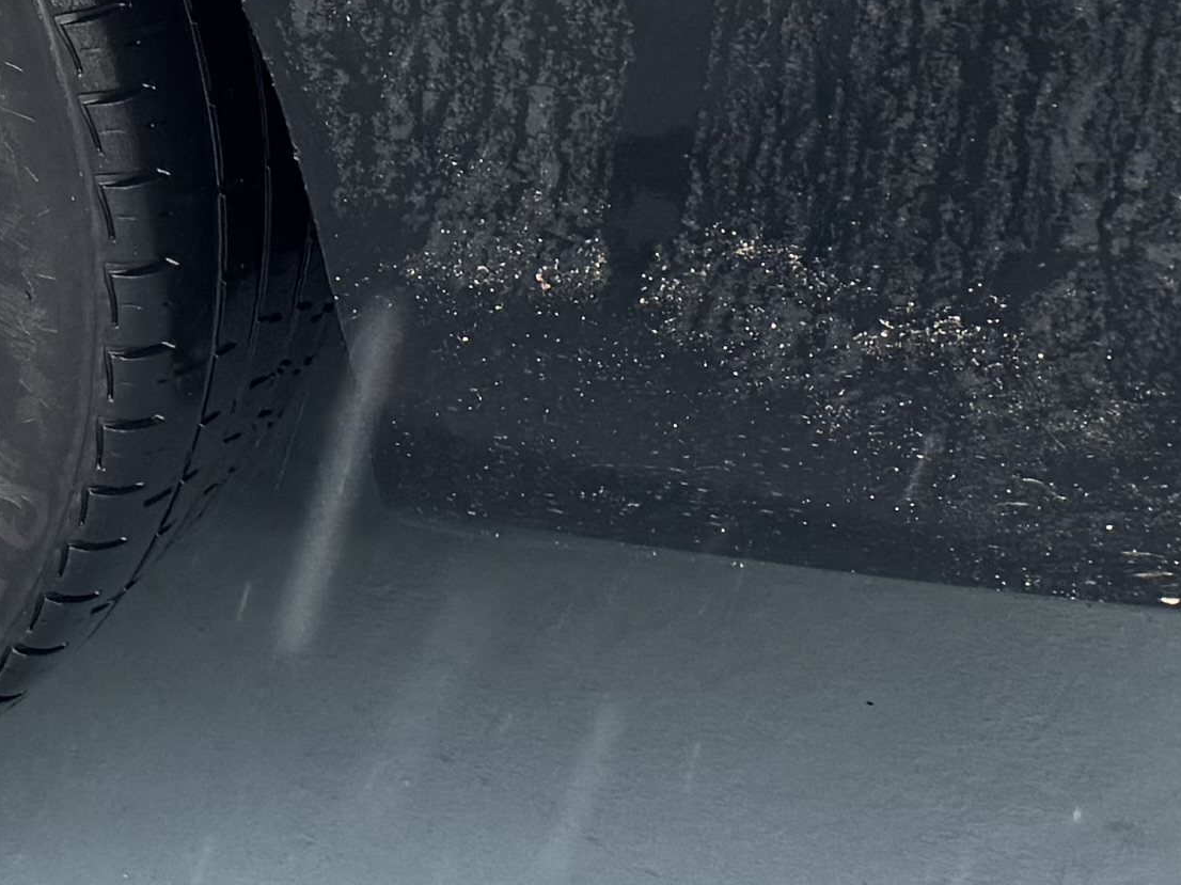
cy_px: -834
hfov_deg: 14.1
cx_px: -918
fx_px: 4230
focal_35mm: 124
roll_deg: -0.6
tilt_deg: -19.2
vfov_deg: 11.0
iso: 125
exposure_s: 1/120
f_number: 1.78
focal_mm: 6.76
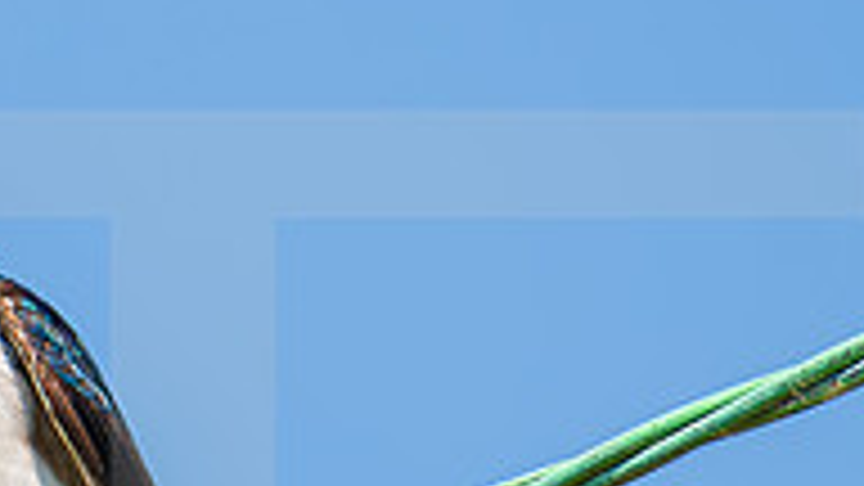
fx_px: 81032
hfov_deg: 0.6
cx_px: -63
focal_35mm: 3537
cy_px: 313
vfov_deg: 0.3
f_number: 5.6
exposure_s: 1/1600
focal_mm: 500
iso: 500
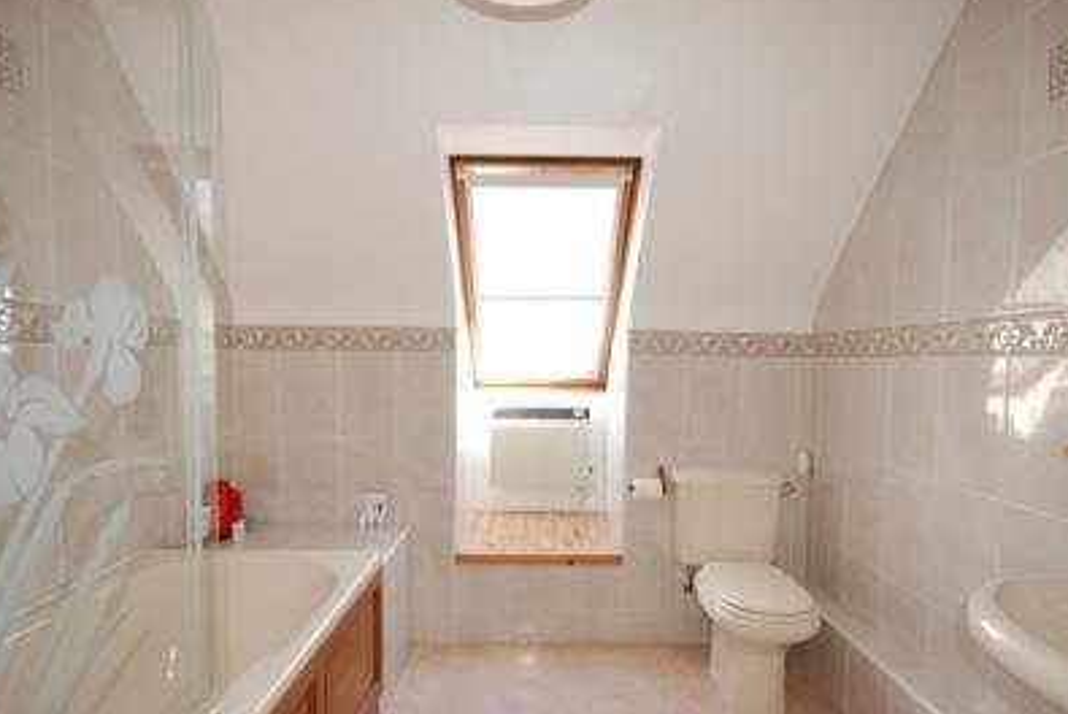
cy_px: 391
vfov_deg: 64.5
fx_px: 564
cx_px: 554
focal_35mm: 19
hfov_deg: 86.8
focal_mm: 10
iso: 400
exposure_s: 1/50
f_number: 5.6
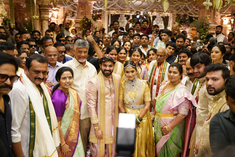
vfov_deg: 40.0
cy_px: 78
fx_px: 215
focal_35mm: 33
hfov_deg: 57.2
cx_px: 118
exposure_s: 1/160
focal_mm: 33
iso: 2000
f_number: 2.8
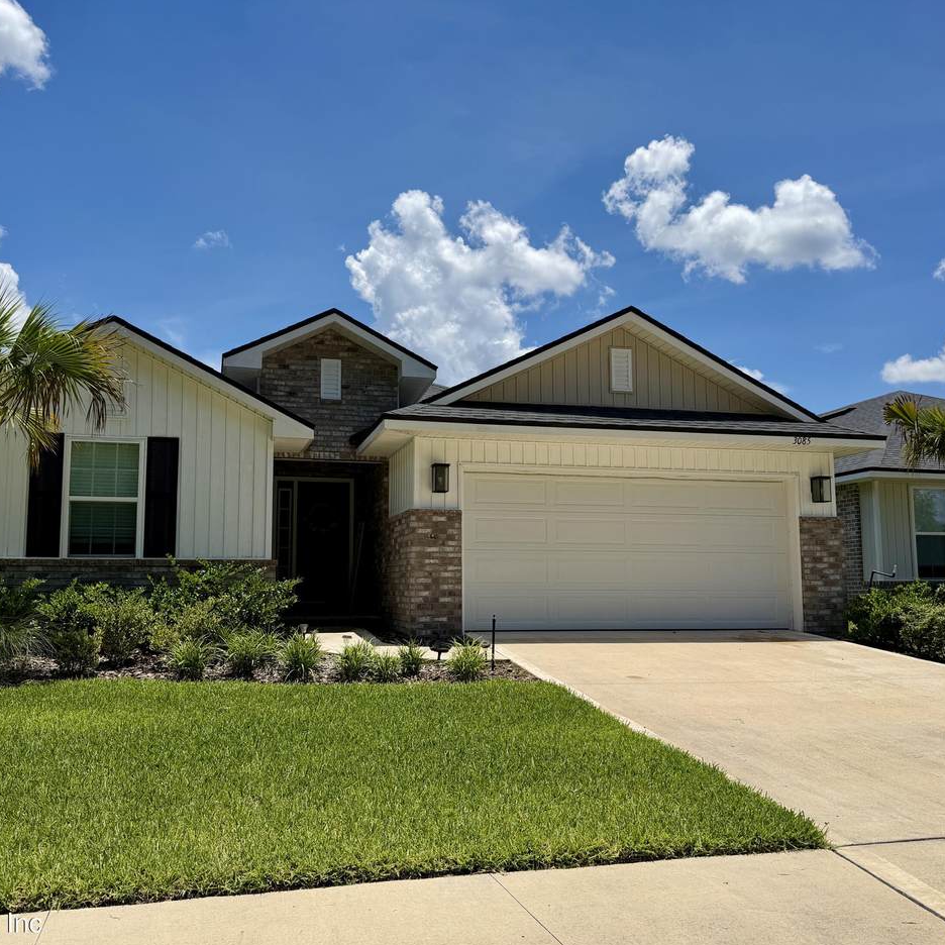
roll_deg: +0.8
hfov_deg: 55.6
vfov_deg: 55.6
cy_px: 483
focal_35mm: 29
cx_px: 438
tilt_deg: +6.5
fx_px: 896
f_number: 1.78
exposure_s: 1/8130
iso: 80
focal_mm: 6.76
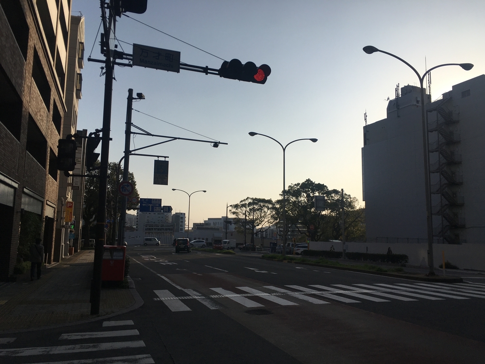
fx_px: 406
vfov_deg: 48.2
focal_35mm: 29
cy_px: 182
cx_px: 242
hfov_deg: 61.7
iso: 25
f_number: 2.2
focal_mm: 4.15
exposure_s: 1/3846
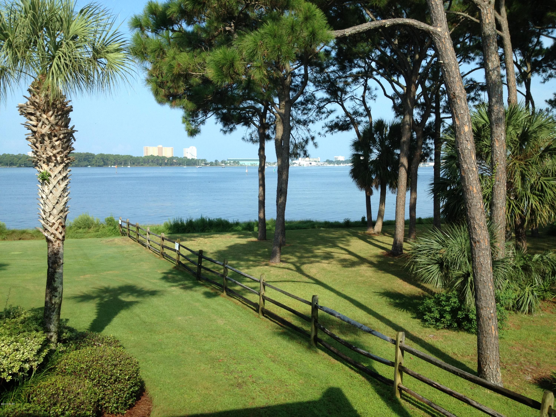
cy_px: 208
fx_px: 562
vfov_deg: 40.7
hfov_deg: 52.6
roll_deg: +0.8
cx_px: 278
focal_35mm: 35
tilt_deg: -5.0
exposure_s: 1/699
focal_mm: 4.28
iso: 50
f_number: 2.4
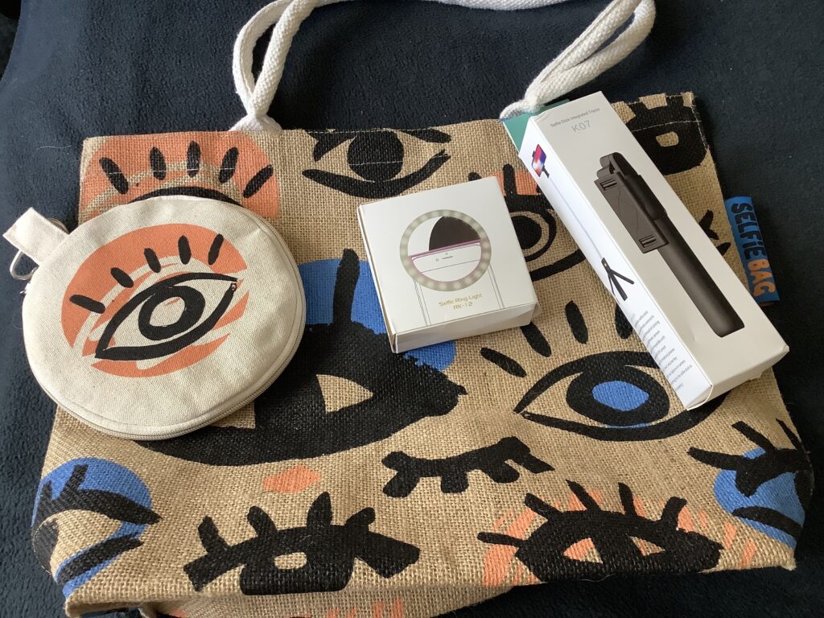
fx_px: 738
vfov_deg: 45.4
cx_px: 412
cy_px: 309
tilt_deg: -68.9
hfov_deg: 58.4
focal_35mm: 31
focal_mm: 3.3
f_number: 2.4
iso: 200
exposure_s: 1/60
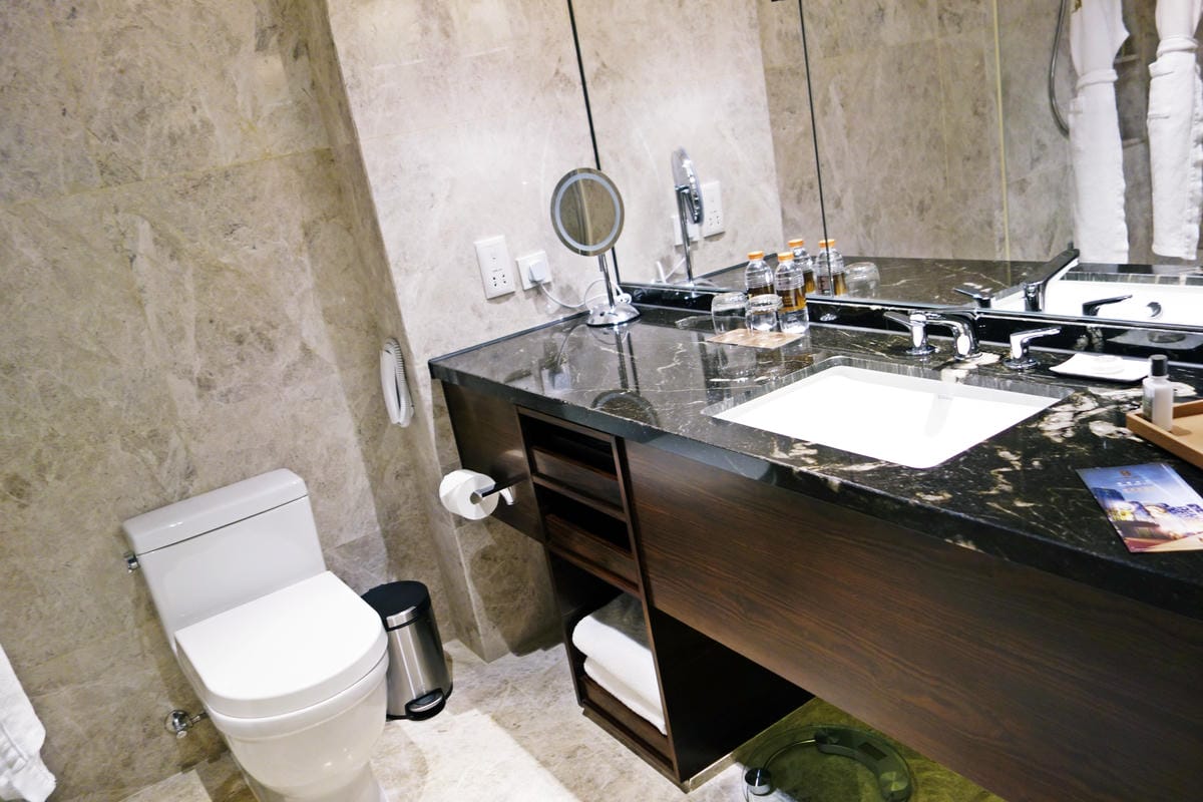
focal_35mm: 28
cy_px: 401
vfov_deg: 46.4
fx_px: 936
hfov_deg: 65.5
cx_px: 602
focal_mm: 10.4
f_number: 1.8
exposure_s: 1/30
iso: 160
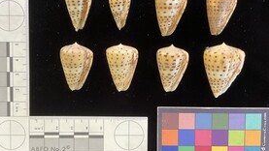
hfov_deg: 50.4
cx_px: 121
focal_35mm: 40
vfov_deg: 29.7
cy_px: 73
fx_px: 285
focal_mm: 3
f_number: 1.8
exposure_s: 1/60
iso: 100
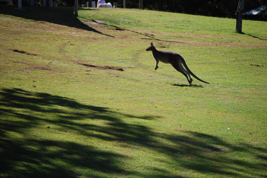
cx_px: 134
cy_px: 89
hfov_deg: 9.1
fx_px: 1671
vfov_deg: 6.1
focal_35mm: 225
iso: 200
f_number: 5.3
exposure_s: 1/800
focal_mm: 150
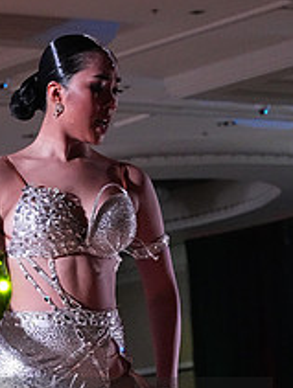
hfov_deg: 7.0
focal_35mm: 211
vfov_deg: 9.3
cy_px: 439
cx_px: 19
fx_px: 2374
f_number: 7.1
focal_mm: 80
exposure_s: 1/400
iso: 10000
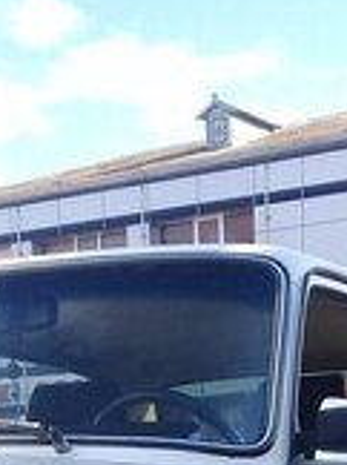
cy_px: 677
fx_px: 1273
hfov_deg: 15.5
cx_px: 198
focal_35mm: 95
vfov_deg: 18.5
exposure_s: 1/427
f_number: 2.2
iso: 50
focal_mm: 3.3
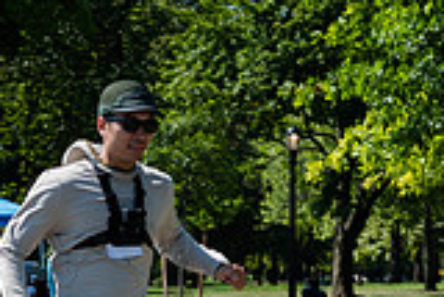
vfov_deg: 5.9
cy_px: 526
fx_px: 2827
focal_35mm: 229
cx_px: 137
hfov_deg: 9.0
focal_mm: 58
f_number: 4
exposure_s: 1/1000
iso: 200
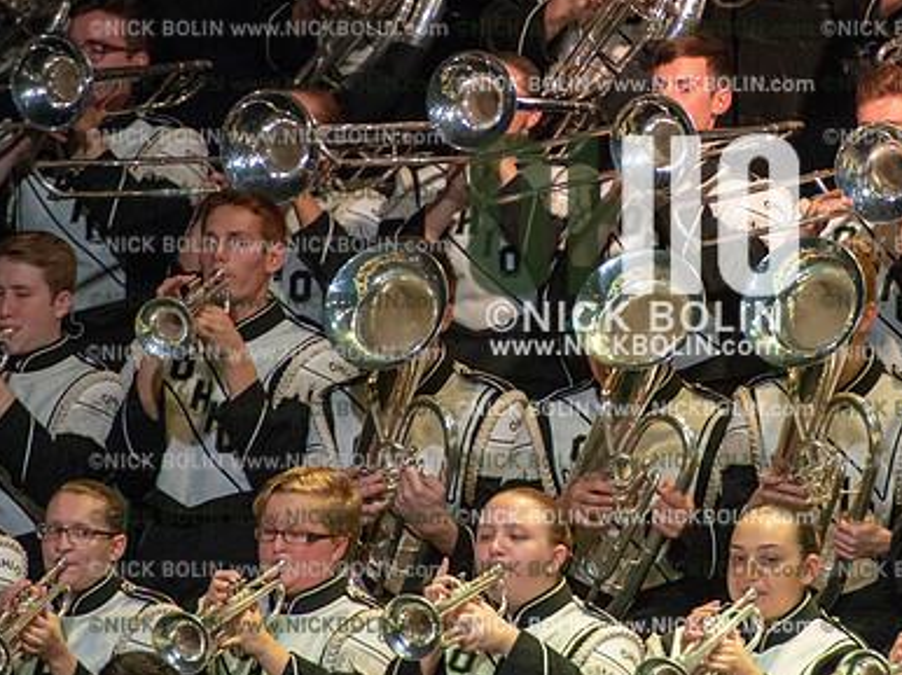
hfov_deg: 3.4
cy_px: 245
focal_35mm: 578
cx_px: 633
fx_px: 15052
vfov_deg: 2.6
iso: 8000
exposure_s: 1/320
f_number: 5.6
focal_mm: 400
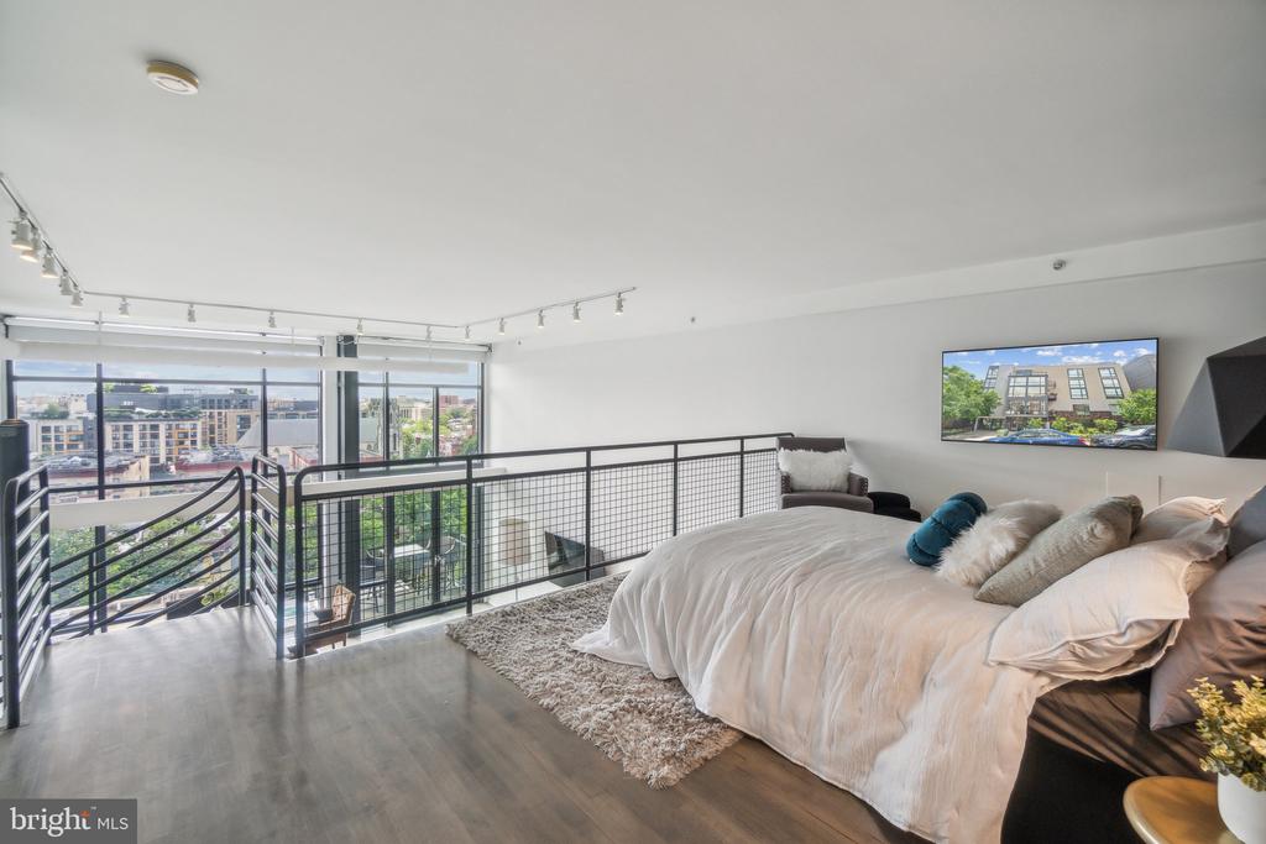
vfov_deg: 77.3
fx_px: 528
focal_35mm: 15
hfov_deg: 100.4
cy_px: 422
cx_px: 633
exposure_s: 1/30
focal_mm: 10
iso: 200
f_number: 7.1
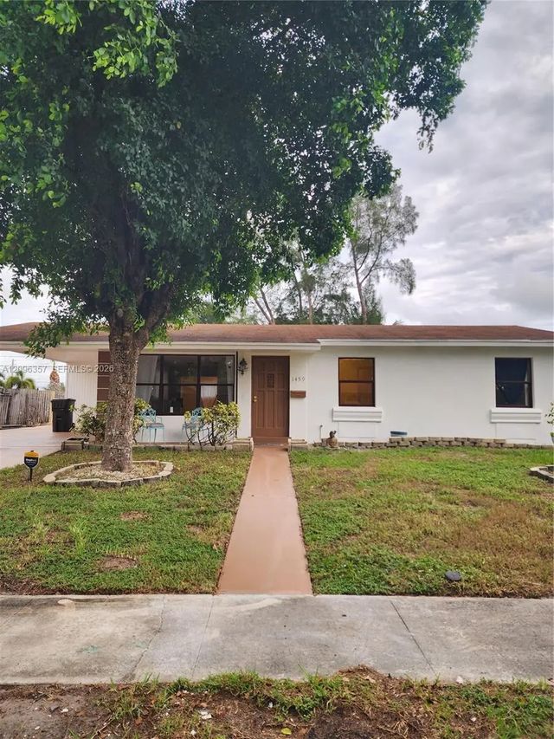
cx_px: 277
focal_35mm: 23
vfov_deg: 73.9
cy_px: 370
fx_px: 491
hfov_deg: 58.9
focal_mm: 6.4
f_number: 1.8
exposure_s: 1/180
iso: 25
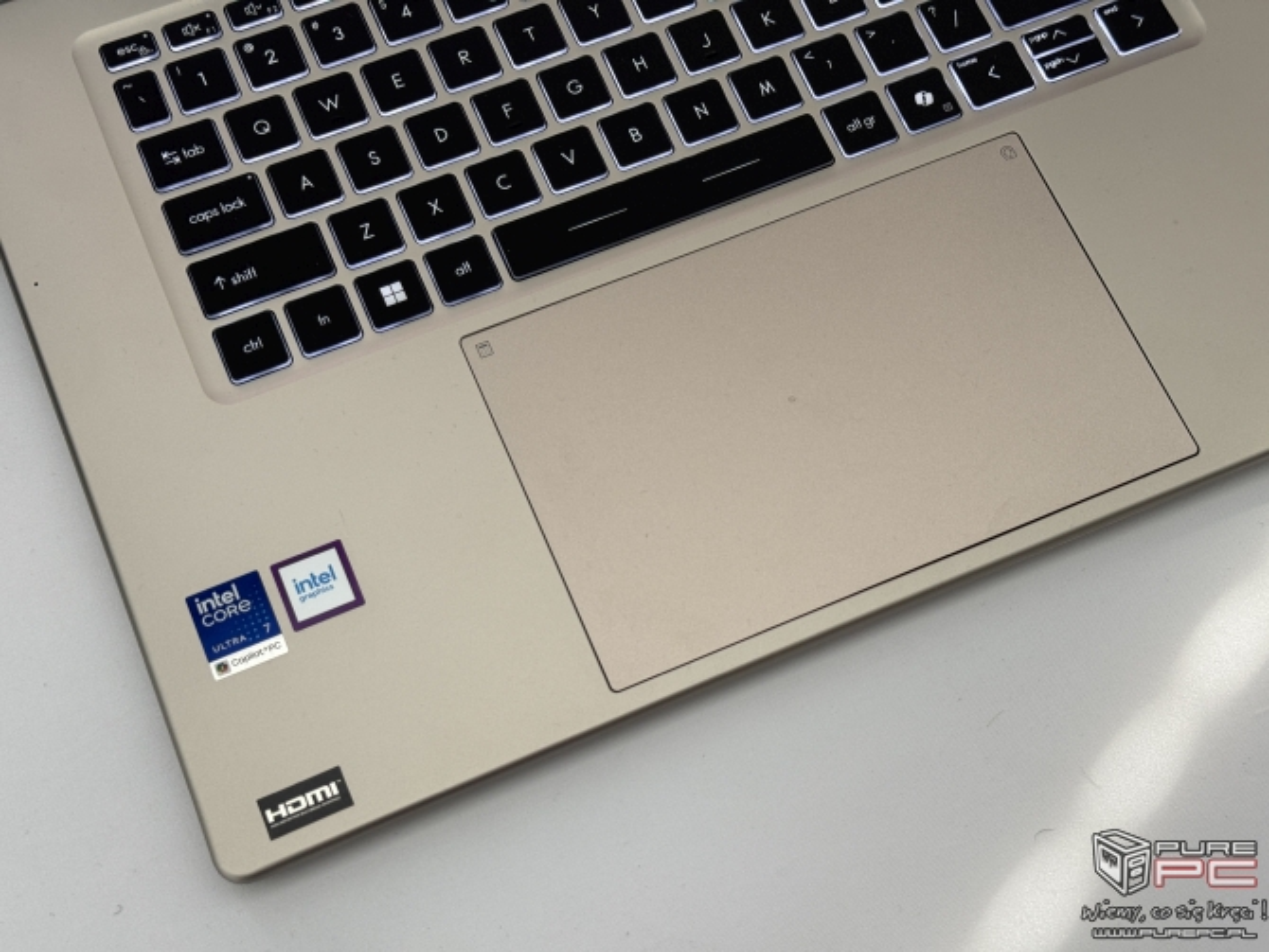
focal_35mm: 48
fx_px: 1760
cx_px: 634
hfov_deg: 39.6
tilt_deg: -68.3
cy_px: 476
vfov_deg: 30.3
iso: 160
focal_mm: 6.76
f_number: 1.78
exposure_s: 1/60
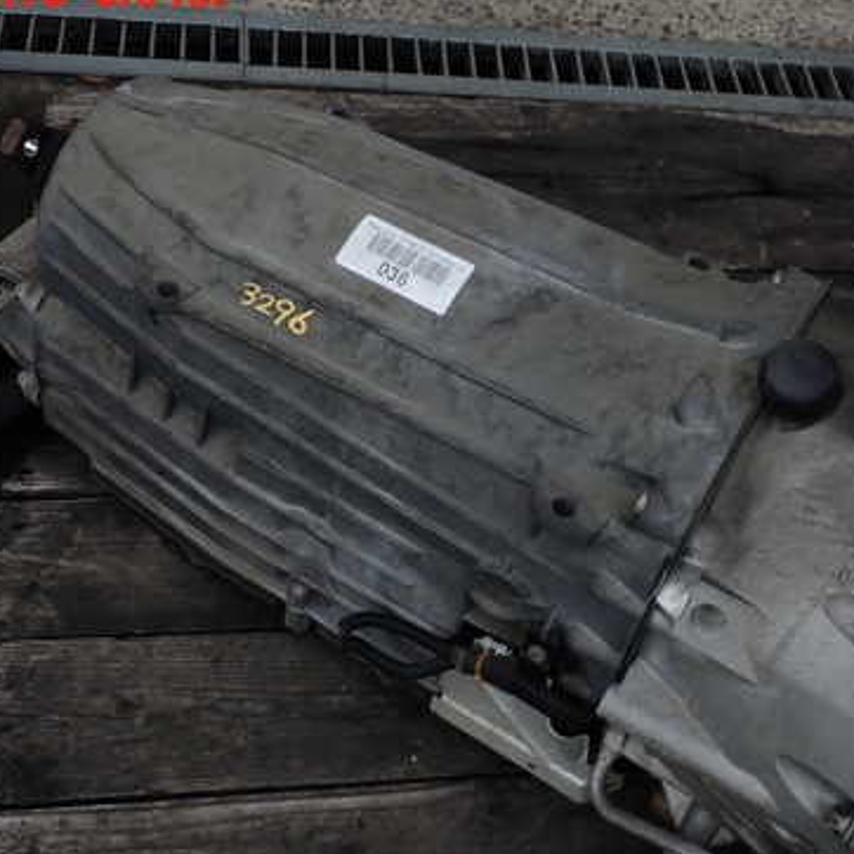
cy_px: 493
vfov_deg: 38.3
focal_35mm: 44
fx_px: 1228
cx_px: 502
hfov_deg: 38.2
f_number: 3.2
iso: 100
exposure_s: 1/100
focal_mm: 5.4
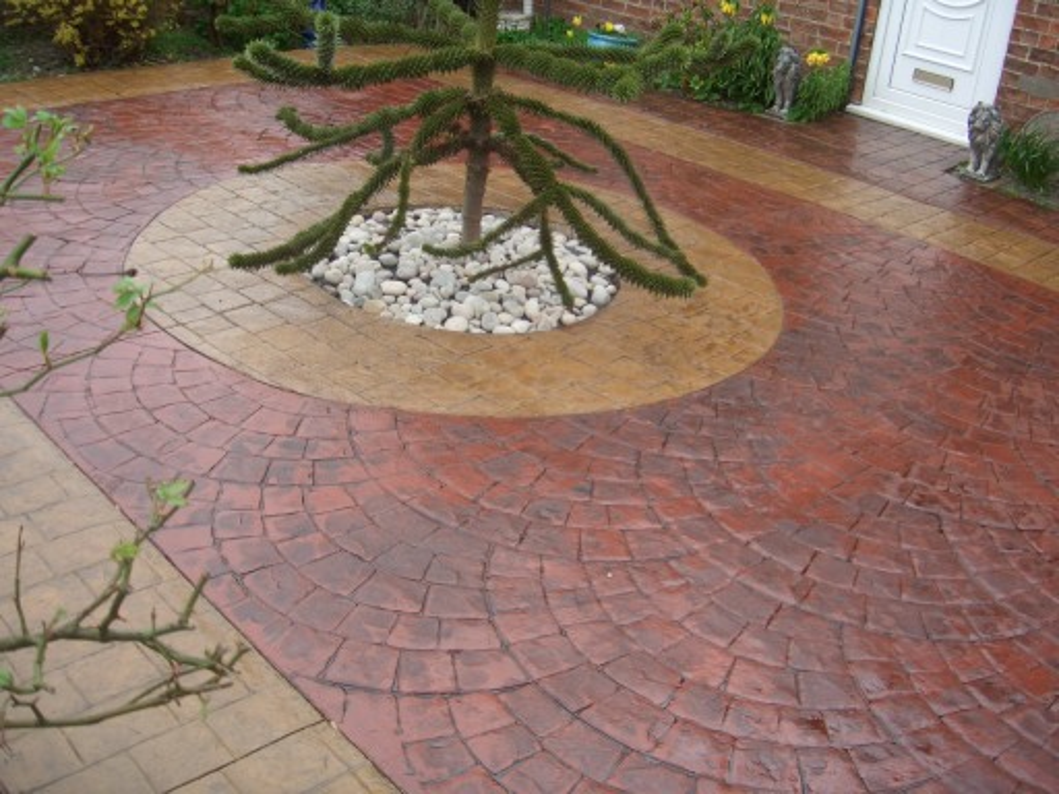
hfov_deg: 47.9
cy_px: 397
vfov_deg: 36.8
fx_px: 1193
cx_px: 530
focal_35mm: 39
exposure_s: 1/100
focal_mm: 8
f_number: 2.8
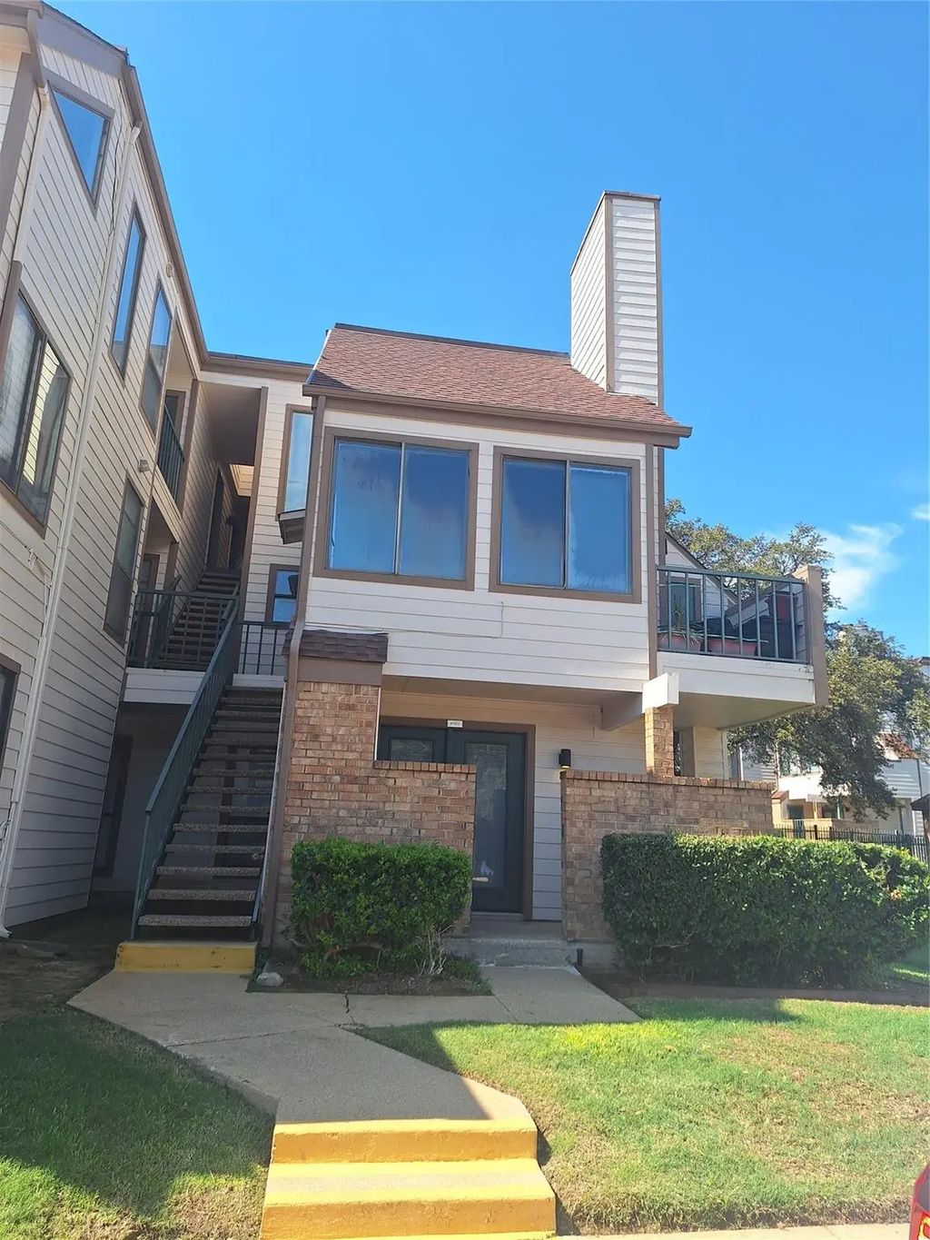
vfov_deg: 73.9
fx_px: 824
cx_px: 465
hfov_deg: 58.9
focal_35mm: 23
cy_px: 620
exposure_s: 1/1466
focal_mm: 5.54
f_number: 1.8
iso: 40
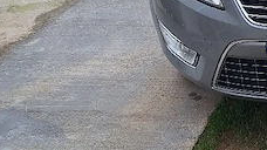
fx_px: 623
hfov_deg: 22.2
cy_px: 7
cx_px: 329
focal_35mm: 88
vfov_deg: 13.6
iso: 40
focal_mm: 5.54
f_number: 1.8
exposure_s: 1/385
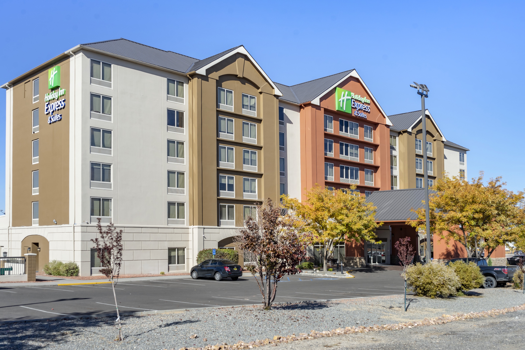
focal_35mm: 32
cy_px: 175
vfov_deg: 41.1
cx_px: 262
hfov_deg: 58.7
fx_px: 467
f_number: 9
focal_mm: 32
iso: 400
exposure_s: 1/1250
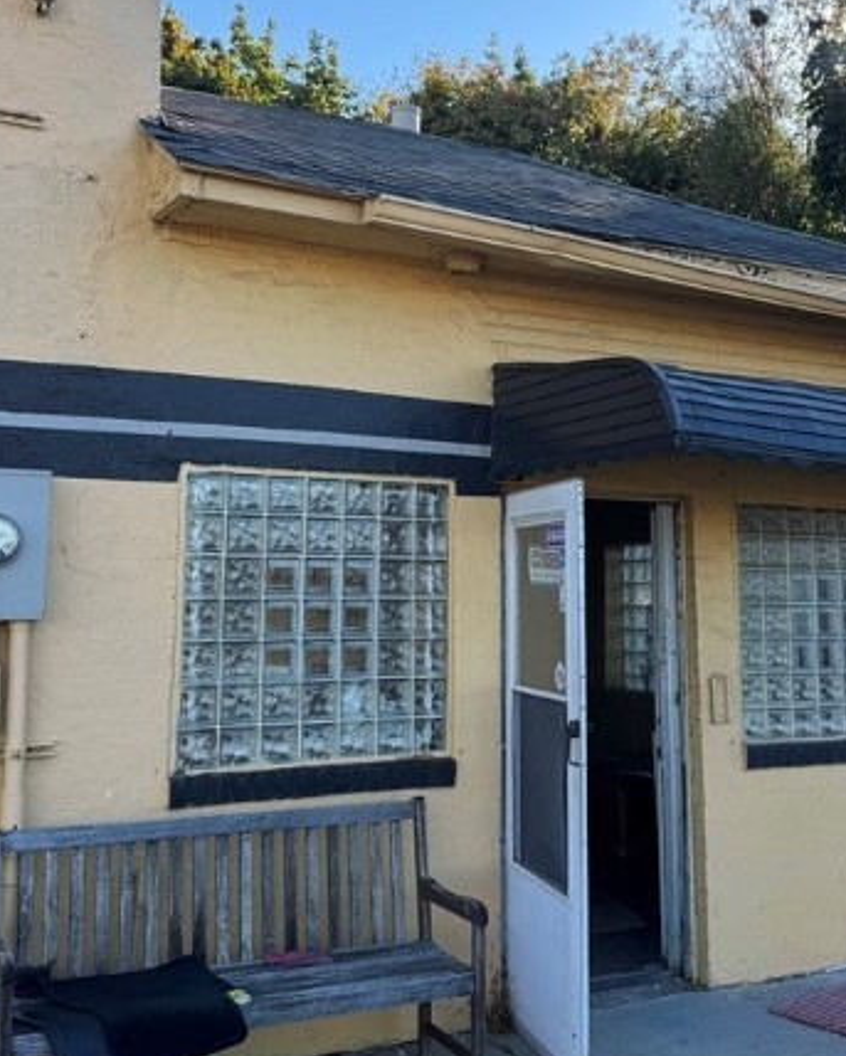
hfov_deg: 35.6
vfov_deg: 43.6
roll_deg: -1.1
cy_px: 442
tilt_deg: +9.7
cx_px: 491
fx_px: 1313
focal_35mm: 42
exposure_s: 1/1818
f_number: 1.78
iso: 80
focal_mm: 6.76
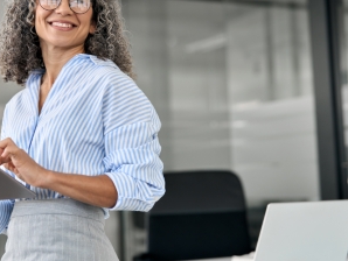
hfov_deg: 24.7
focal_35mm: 79
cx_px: 142
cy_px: 90
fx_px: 795
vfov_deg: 18.6
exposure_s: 1/250
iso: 200
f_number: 1.8
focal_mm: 50
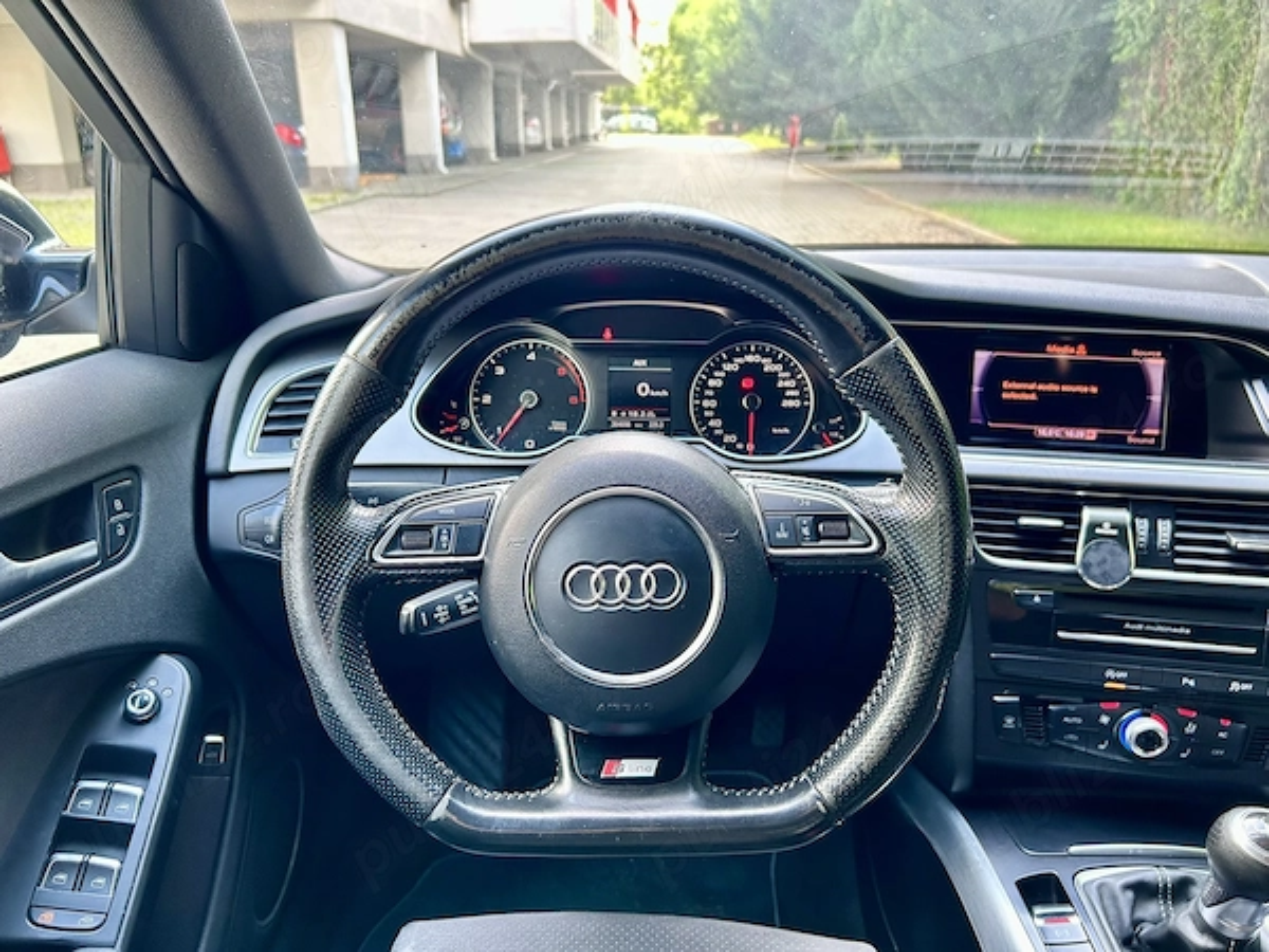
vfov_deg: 53.1
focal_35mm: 26
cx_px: 634
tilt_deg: -20.7
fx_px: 953
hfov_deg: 67.3
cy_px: 476
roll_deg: +0.8
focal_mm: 5.7
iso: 125
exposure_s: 1/79
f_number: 1.5
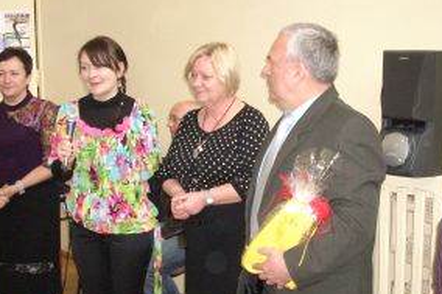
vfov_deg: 22.2
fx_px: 748
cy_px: 156
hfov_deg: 32.8
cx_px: 263
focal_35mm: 61
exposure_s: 1/60
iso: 400
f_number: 2.8
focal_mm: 6.2
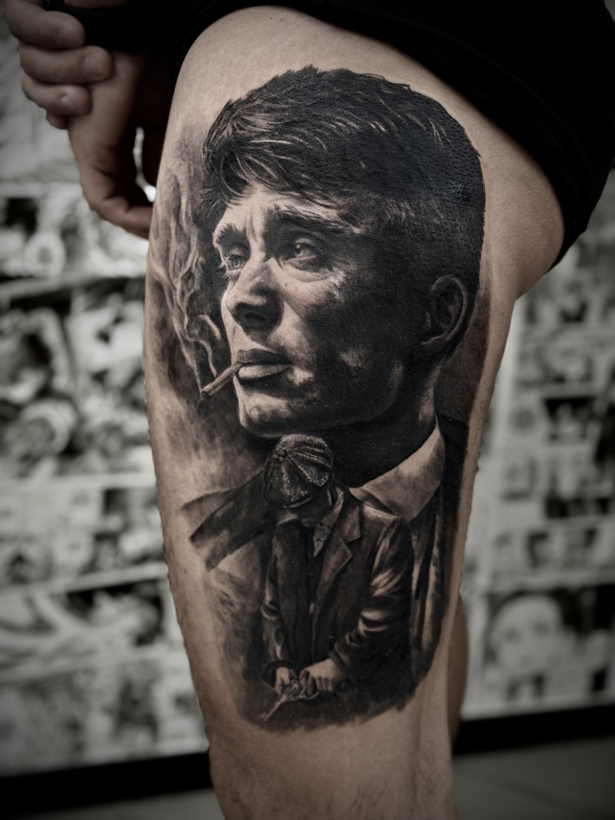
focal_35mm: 48
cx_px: 308
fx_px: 1137
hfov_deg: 30.3
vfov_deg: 39.7
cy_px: 410
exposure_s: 1/33
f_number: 1.78
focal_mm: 6.76
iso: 200
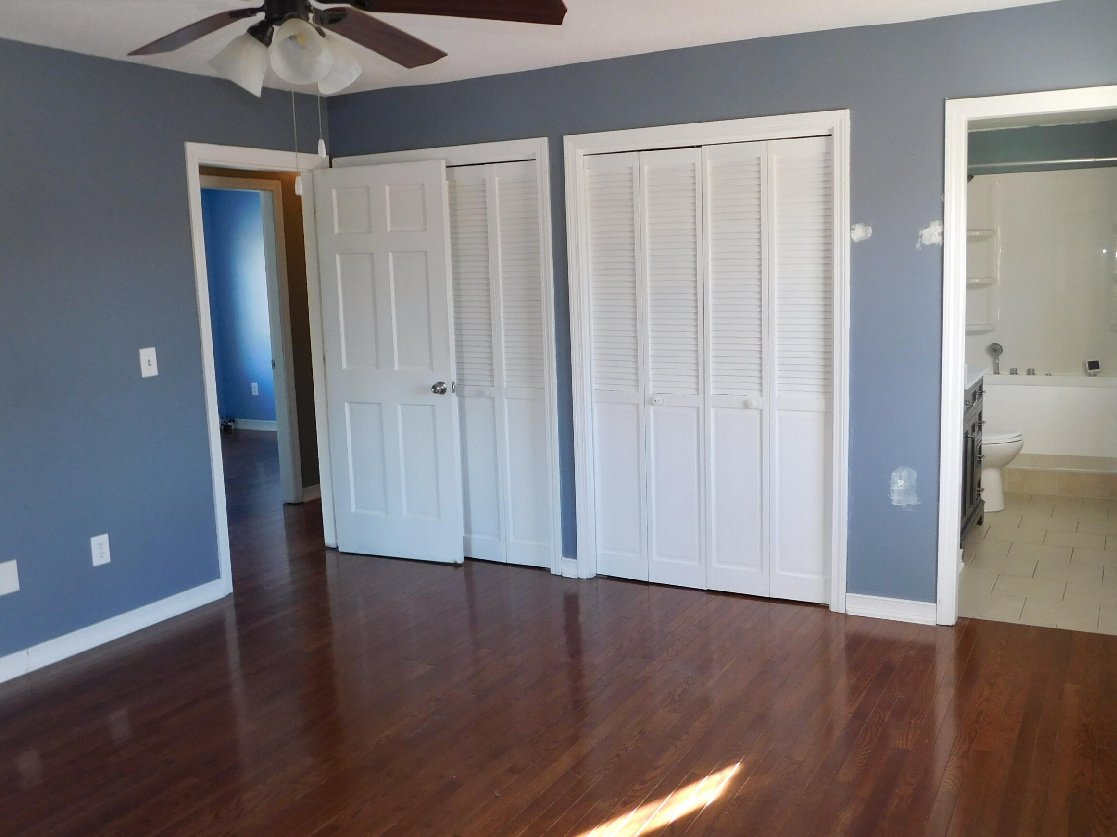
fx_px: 1000
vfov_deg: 45.4
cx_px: 619
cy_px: 403
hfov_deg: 58.2
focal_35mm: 31
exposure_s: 1/30
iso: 160
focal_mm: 4.1
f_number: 3
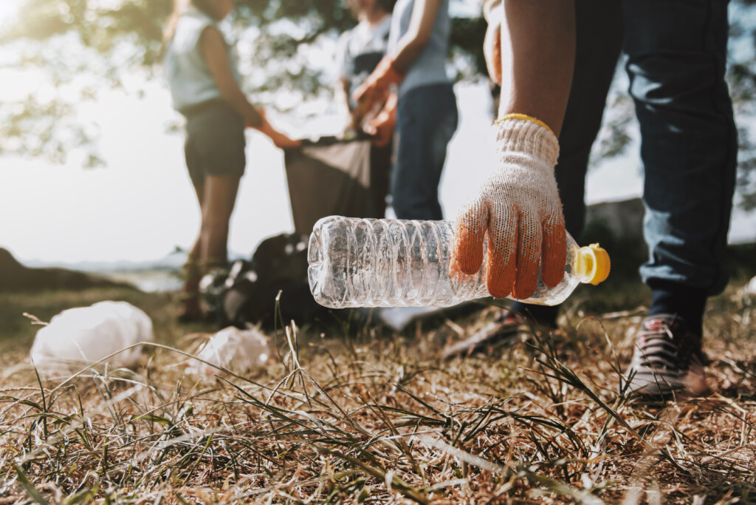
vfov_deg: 36.9
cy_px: 252
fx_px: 756
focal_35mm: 36
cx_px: 378
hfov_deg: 53.1
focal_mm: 24
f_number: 2.8
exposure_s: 1/3200
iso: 250
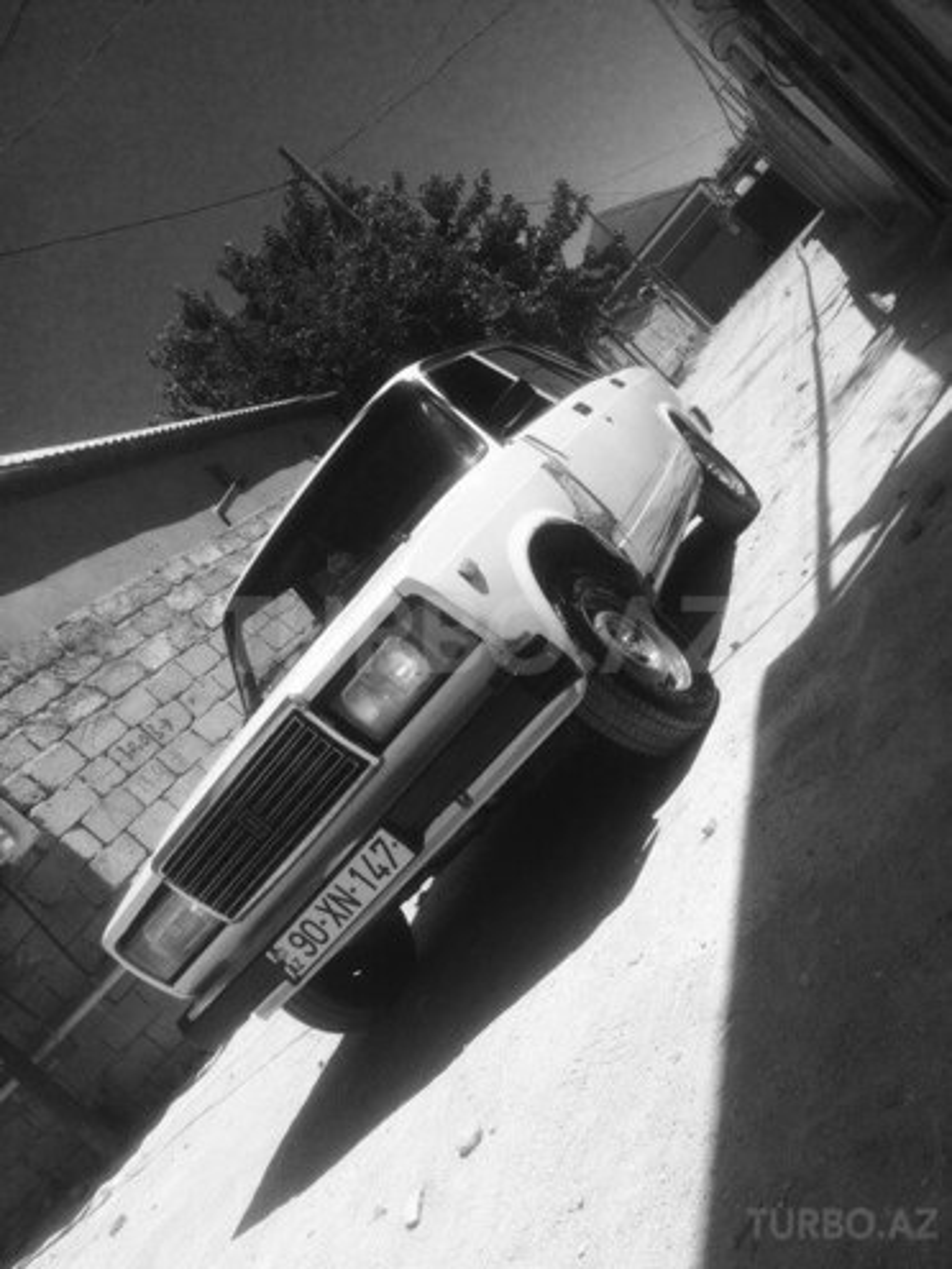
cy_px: 634
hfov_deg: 48.2
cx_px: 476
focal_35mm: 29
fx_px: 1063
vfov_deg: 61.7
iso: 32
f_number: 2.2
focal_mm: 4.15
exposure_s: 1/2415
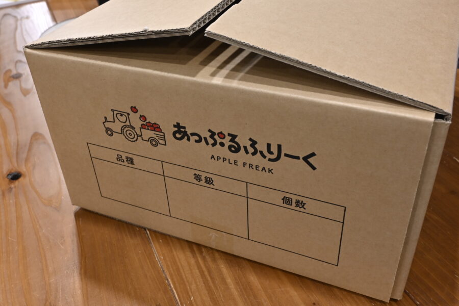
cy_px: 153
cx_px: 230
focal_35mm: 36
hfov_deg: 53.1
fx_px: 459
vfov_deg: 36.9
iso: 320
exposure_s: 1/10
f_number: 8
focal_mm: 24
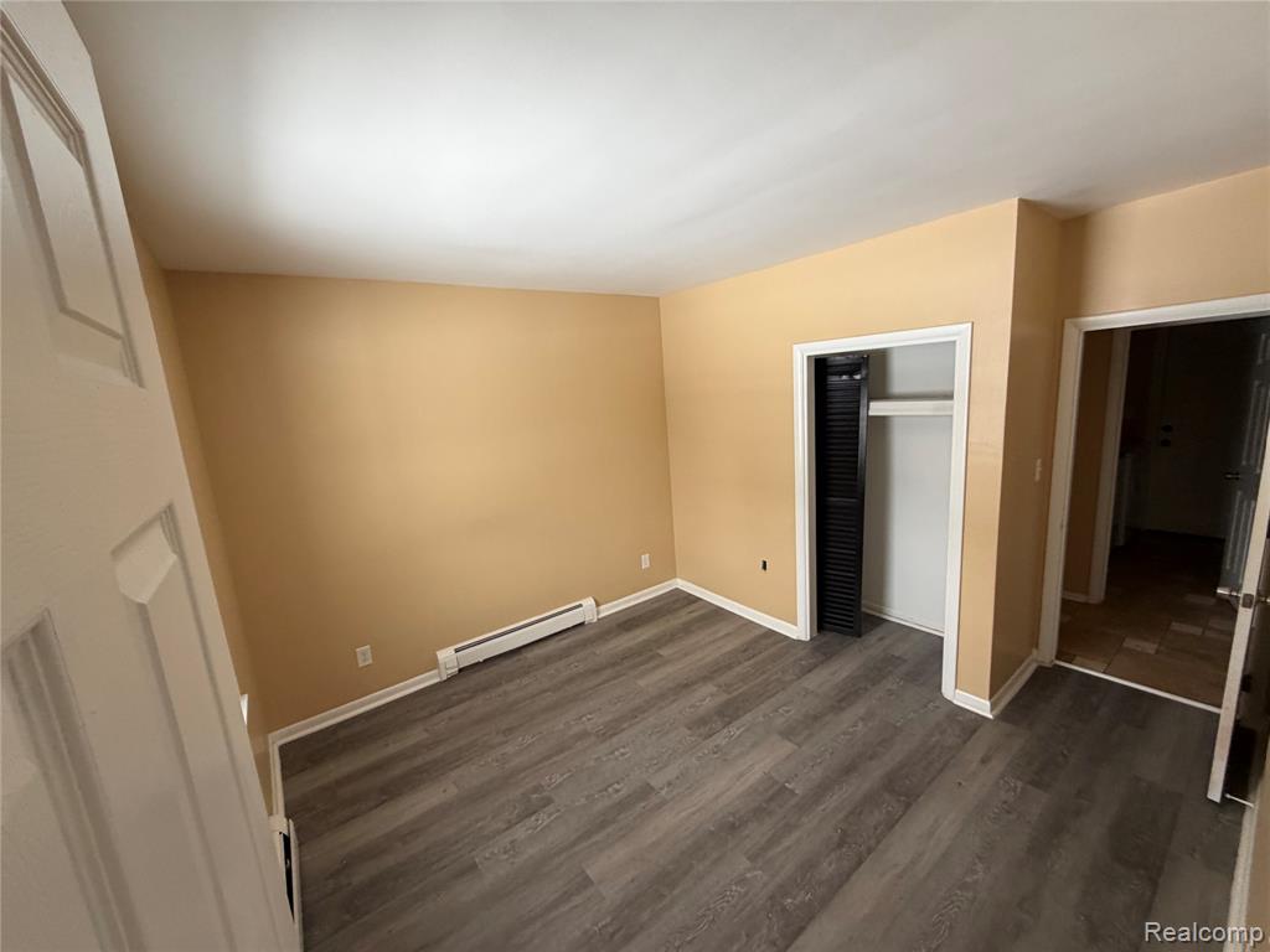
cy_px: 476
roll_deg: +4.8
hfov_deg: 102.1
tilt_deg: -10.2
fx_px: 514
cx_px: 635
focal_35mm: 14
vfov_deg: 85.7
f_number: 2.2
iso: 250
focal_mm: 2.22
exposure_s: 1/121
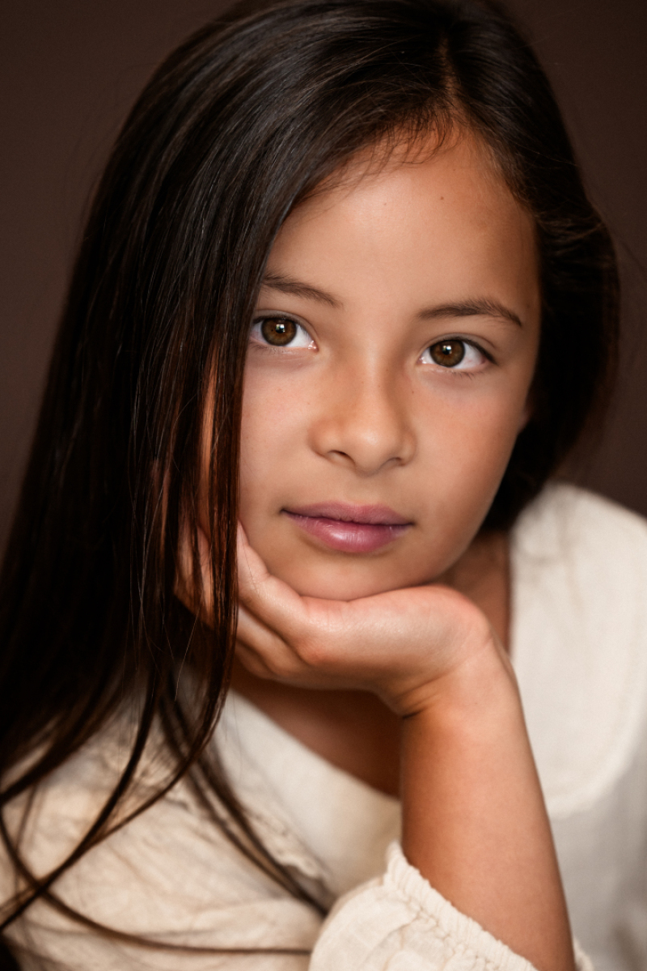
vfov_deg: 23.9
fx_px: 2291
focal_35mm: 85
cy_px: 486
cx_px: 324
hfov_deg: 16.1
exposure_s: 1/250
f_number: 3.2
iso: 800
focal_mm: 85
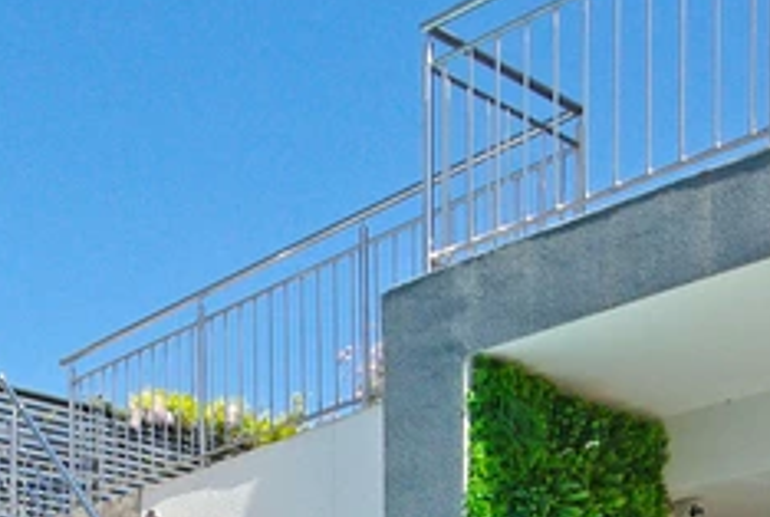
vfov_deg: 16.7
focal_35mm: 70
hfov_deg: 28.1
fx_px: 1500
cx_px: 138
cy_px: 897
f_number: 9.5
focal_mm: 11
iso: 400
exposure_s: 1/500
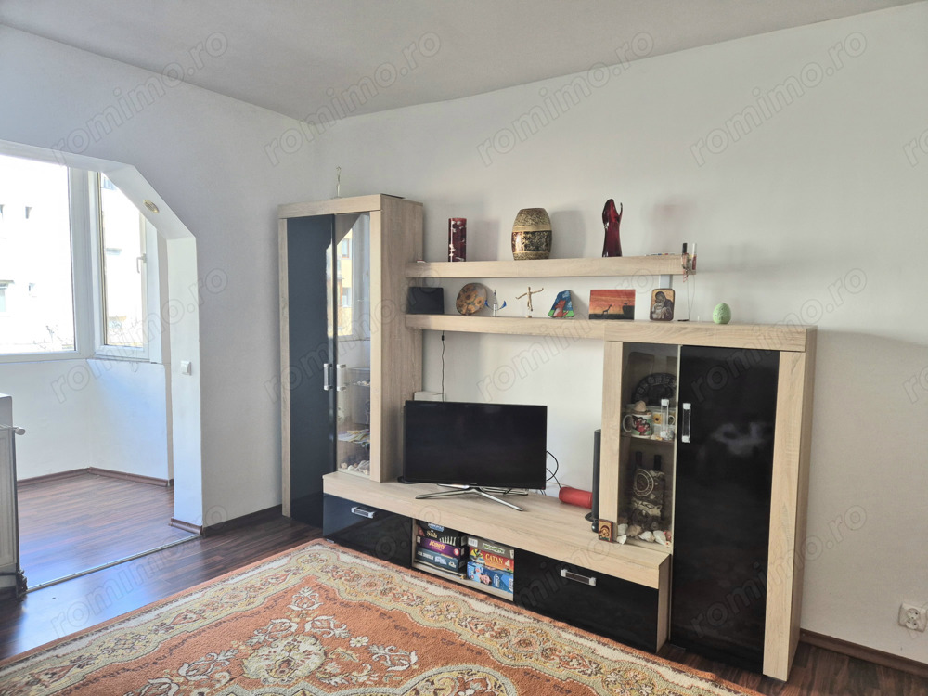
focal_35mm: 23
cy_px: 348
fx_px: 617
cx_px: 464
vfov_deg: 58.9
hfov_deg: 73.9
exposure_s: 1/182
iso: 80
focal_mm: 5.4
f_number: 1.8
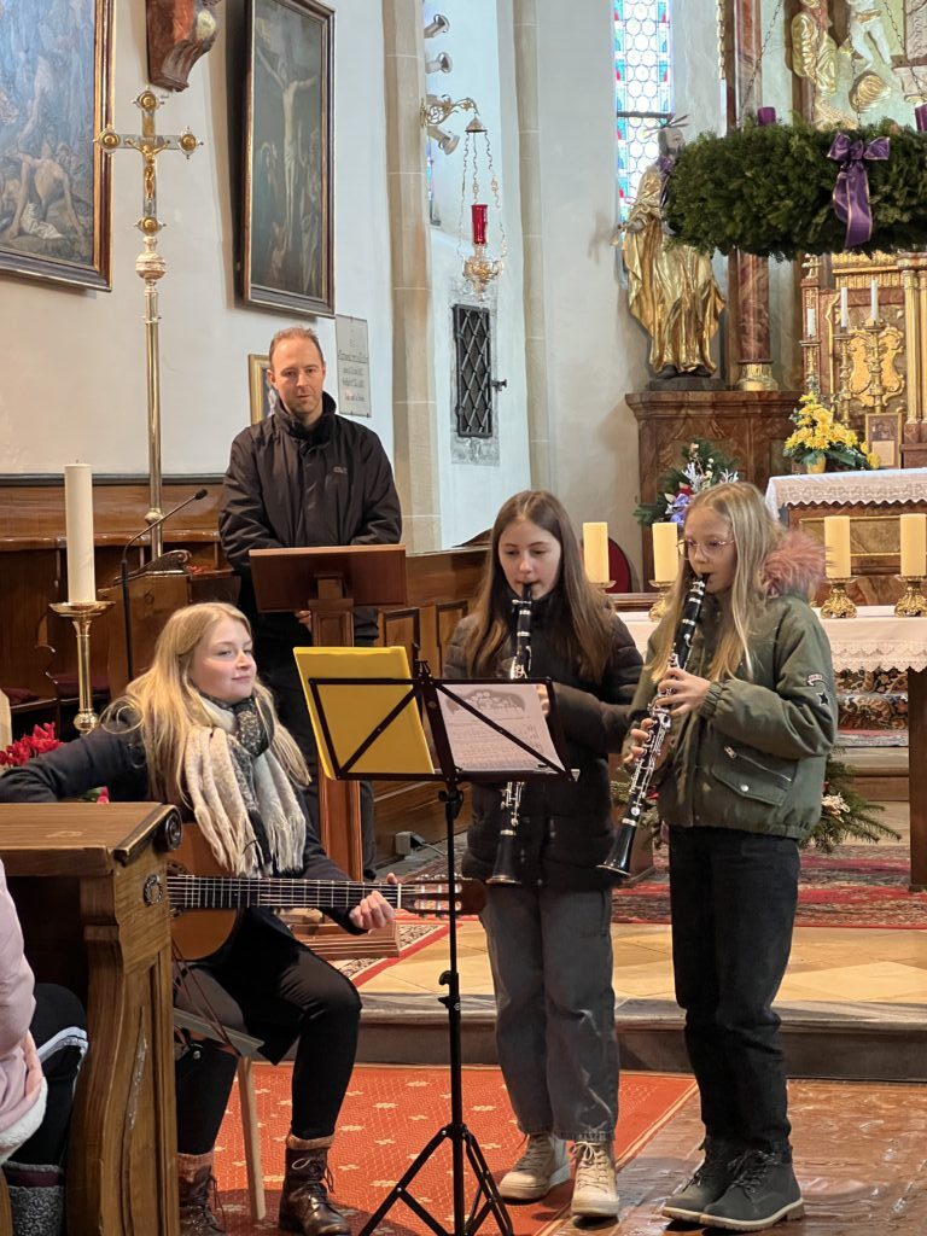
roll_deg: +2.4
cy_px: 618
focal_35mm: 77
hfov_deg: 19.1
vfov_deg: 25.3
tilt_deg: -1.1
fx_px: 2749
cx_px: 464
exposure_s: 1/34
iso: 800
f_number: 2.8
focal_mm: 9
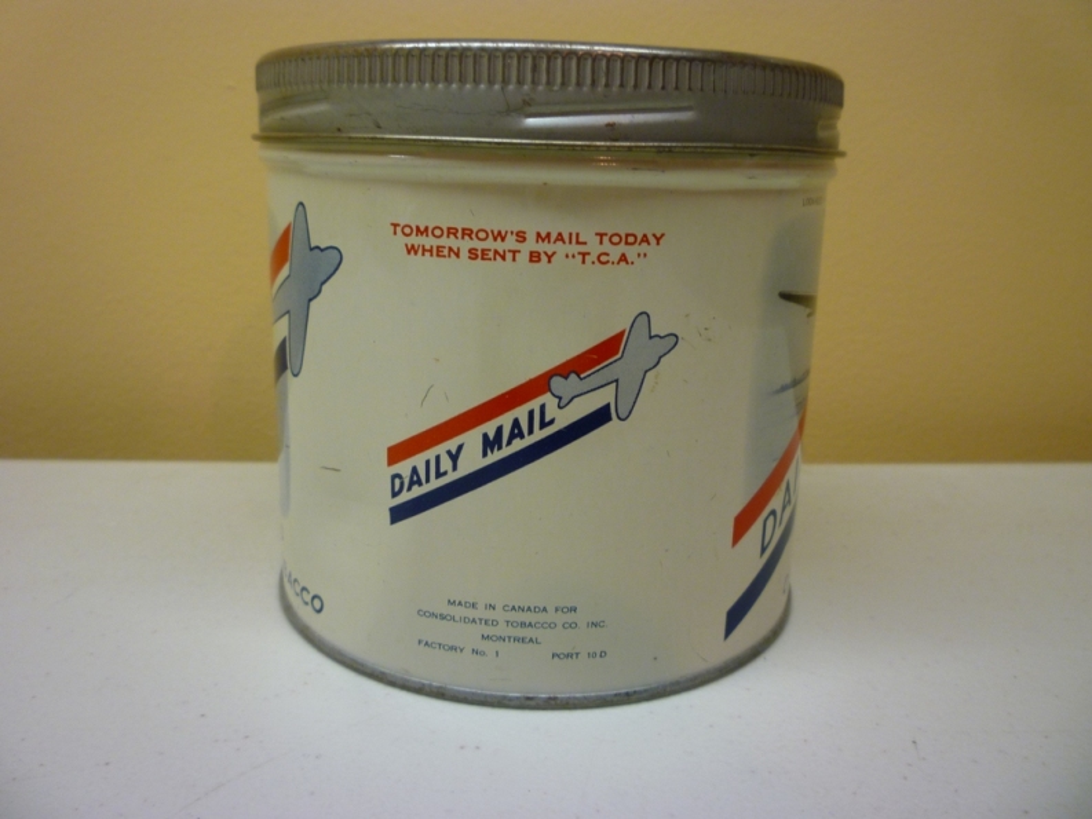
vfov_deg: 48.2
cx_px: 546
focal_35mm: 29
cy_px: 410
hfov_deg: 61.7
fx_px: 915
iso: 125
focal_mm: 5.2
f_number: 3.3
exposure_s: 1/30
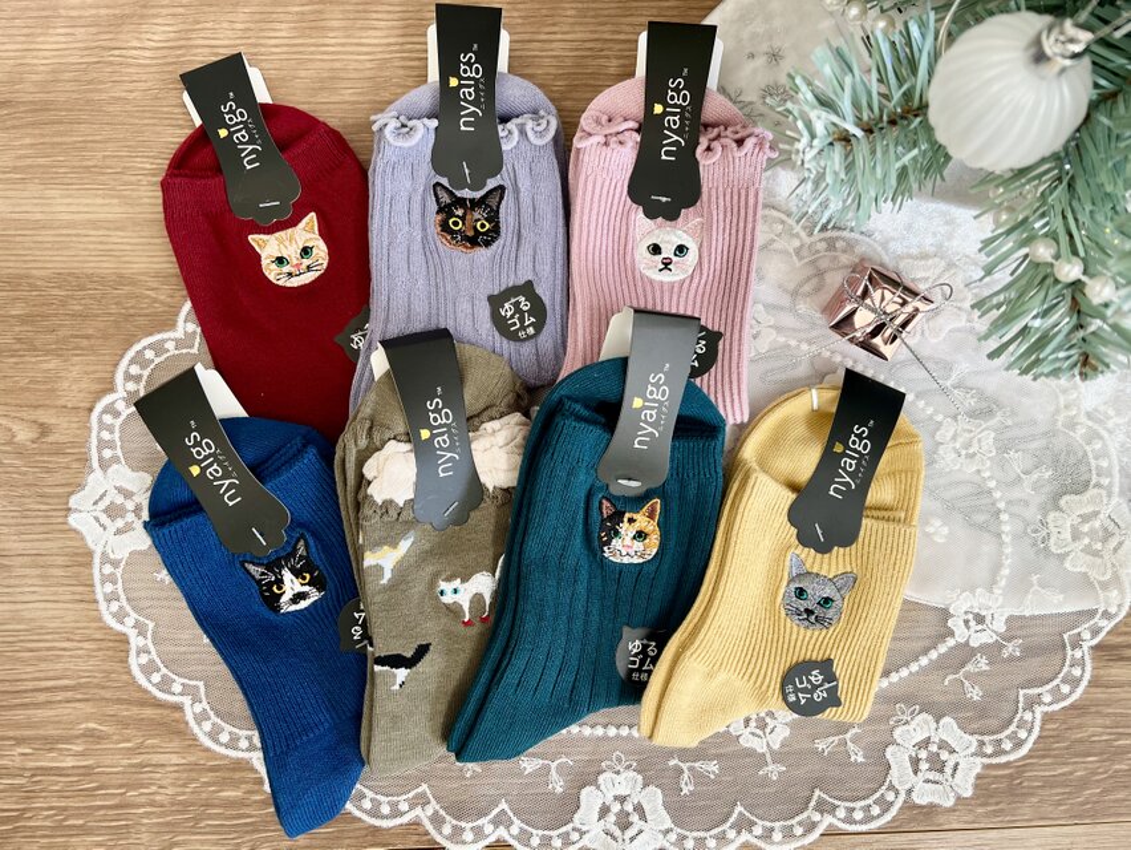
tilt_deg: -86.3
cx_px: 566
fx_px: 850
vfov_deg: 53.1
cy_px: 425
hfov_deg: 67.3
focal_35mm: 26
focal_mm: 5.7
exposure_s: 1/121
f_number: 1.5
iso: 64
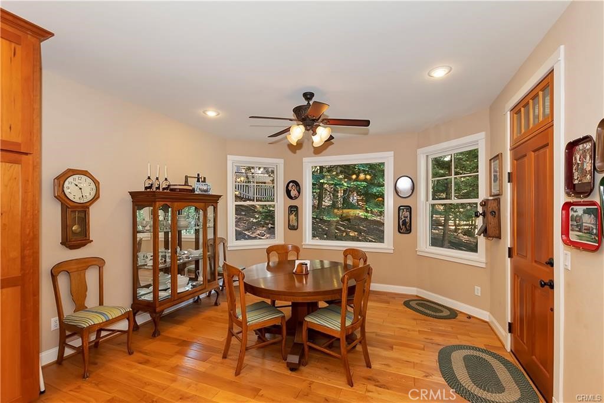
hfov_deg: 100.4
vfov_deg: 77.3
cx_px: 302
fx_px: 252
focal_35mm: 15
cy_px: 202
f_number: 8
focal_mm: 10
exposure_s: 1/30
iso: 400
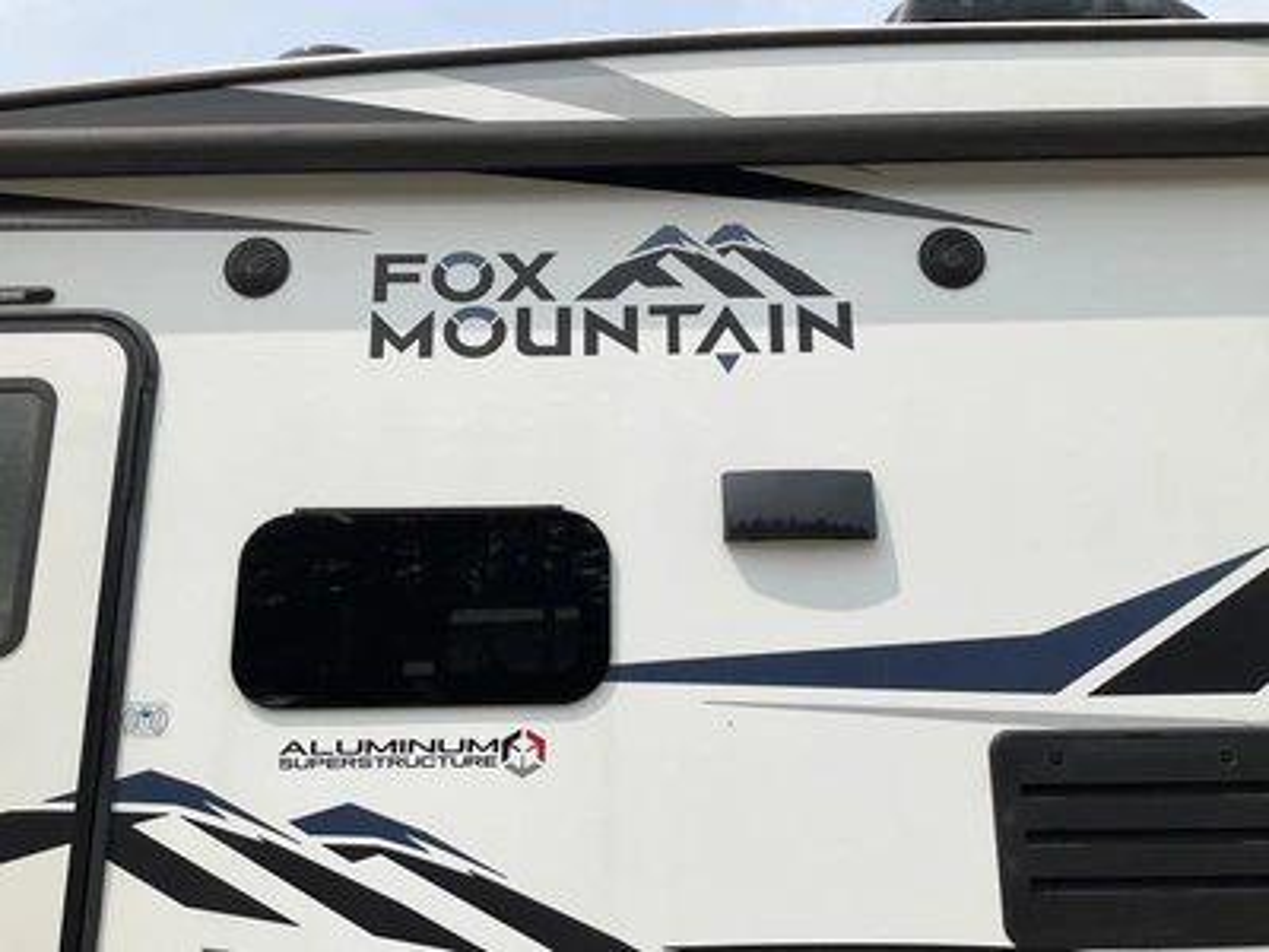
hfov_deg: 61.7
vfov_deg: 48.2
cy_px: 476
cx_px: 634
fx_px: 1063
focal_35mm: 29
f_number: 1.8
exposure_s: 1/3322
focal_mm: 3
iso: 25
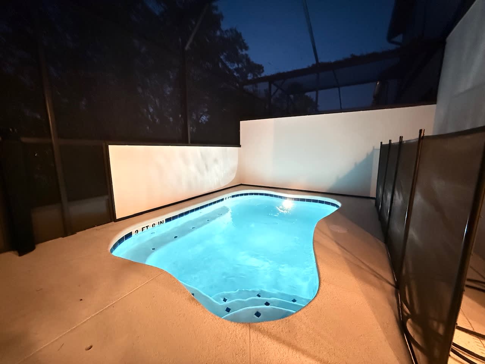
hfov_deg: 102.1
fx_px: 196
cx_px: 242
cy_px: 182
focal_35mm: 14
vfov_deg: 85.7
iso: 1250
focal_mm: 2.2
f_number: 2.2
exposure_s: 1/30
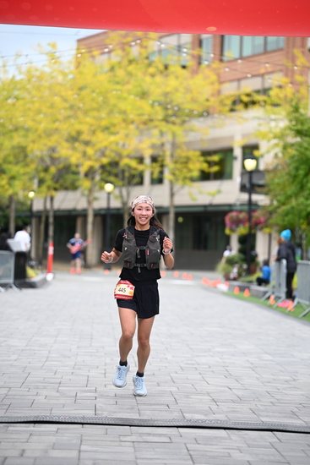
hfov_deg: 11.4
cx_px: 155
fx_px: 1549
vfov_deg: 17.1
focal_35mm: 120
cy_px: 232
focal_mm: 120
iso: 640
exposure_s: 1/2000
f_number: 2.8
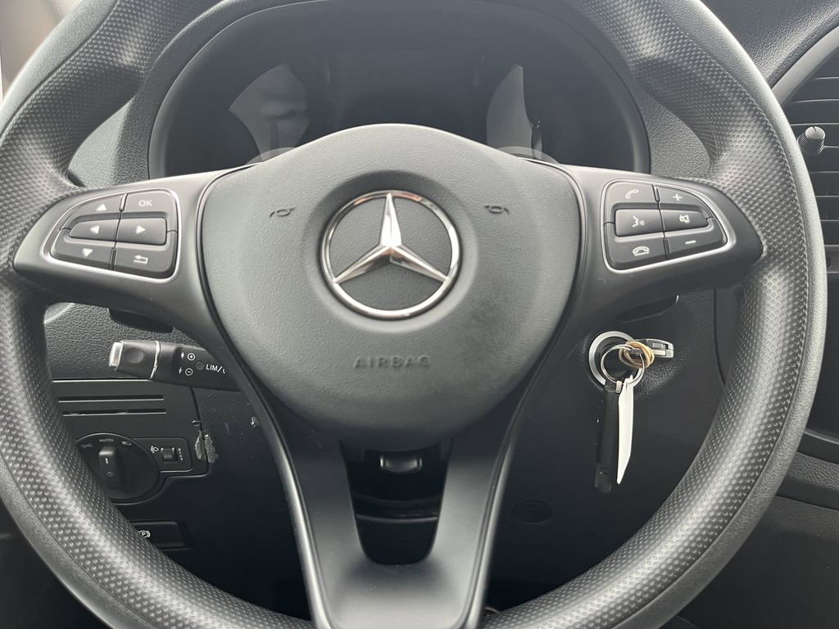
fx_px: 630
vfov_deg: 53.1
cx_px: 420
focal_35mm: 26
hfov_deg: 67.3
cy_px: 314
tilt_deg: -21.7
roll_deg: -0.7
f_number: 1.6
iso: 160
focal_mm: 5.1
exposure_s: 1/60
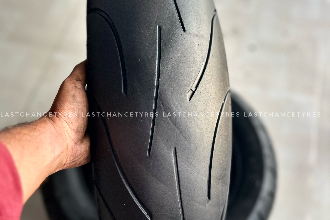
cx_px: 161
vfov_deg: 35.1
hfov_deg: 50.7
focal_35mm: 38
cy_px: 114
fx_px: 348
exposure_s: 1/100
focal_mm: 5.7
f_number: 1.5
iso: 100
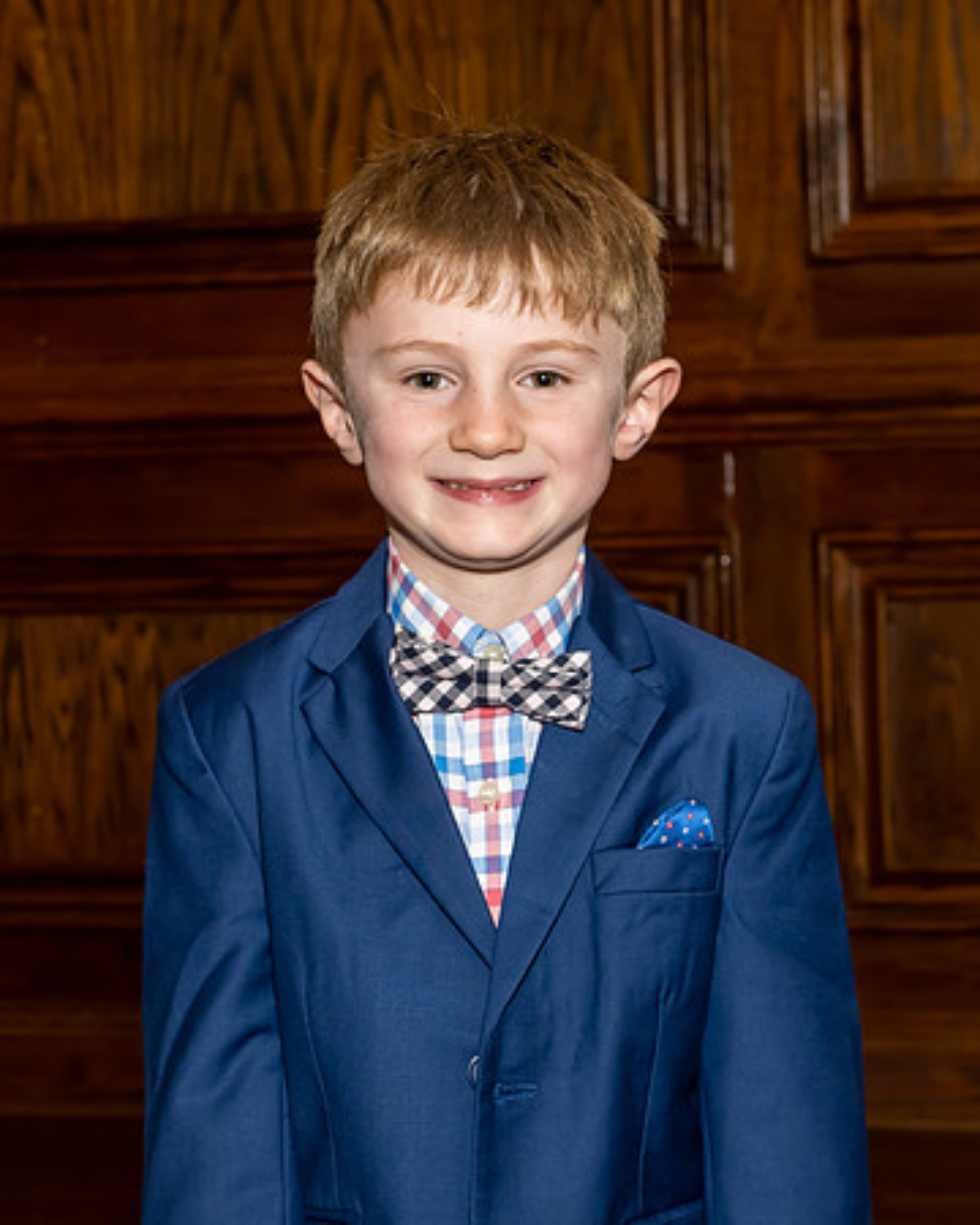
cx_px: 477
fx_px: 4604
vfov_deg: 15.2
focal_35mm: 127
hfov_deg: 12.1
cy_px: 553
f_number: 7.1
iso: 500
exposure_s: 1/250
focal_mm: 52
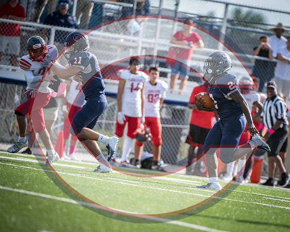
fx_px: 3822
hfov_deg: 4.3
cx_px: 196
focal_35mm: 445
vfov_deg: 3.5
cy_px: 139
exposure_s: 1/1000
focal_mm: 330
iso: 280
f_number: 4
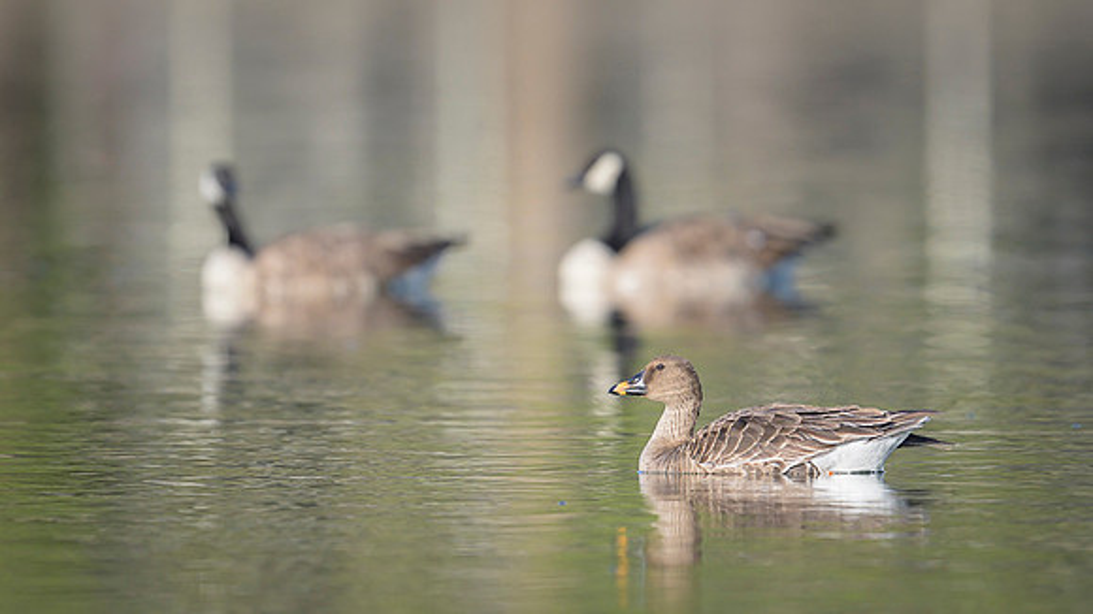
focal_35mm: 1090
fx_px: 31575
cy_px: 311
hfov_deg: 2.0
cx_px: 634
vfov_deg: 1.1
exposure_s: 1/2000
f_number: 4
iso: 400
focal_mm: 560
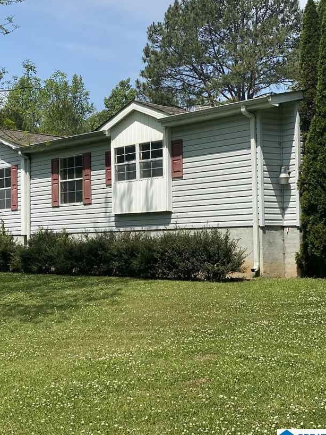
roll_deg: +0.8
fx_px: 766
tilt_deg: +4.5
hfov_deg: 24.0
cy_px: 198
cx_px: 150
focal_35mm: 61
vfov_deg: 31.7
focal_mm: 6
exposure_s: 1/1597
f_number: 2
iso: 20
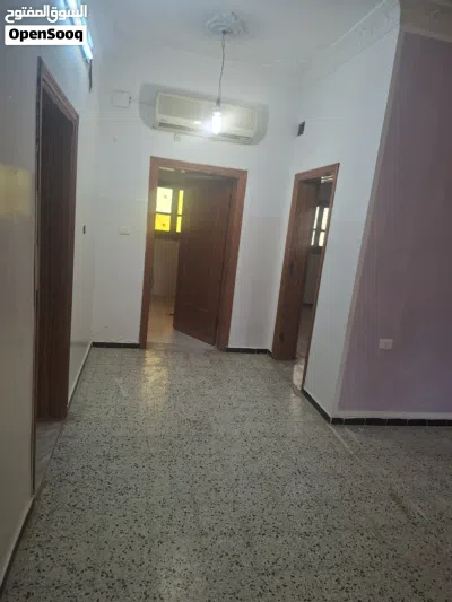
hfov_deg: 58.9
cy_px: 301
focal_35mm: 23
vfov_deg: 73.9
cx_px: 226
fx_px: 400
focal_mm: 5.54
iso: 200
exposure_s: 1/100
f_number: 1.8
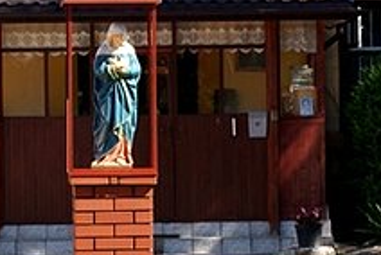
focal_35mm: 223
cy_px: -75
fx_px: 2365
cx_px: 70
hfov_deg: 9.2
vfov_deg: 6.1
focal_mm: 35
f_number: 7.1
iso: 100
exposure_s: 1/125
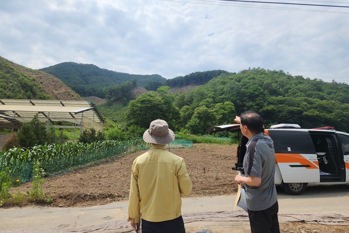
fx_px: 233
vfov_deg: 53.1
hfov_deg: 73.7
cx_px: 174
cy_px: 111
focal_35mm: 24
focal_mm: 5.4
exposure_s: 1/3333
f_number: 1.8
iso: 20
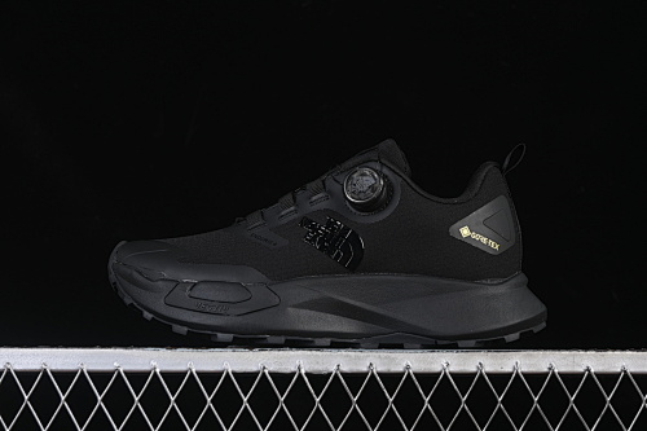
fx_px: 1347
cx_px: 324
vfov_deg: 18.2
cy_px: 216
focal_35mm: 75
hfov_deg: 27.0
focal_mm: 50
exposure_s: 1/50
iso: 160
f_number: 6.3
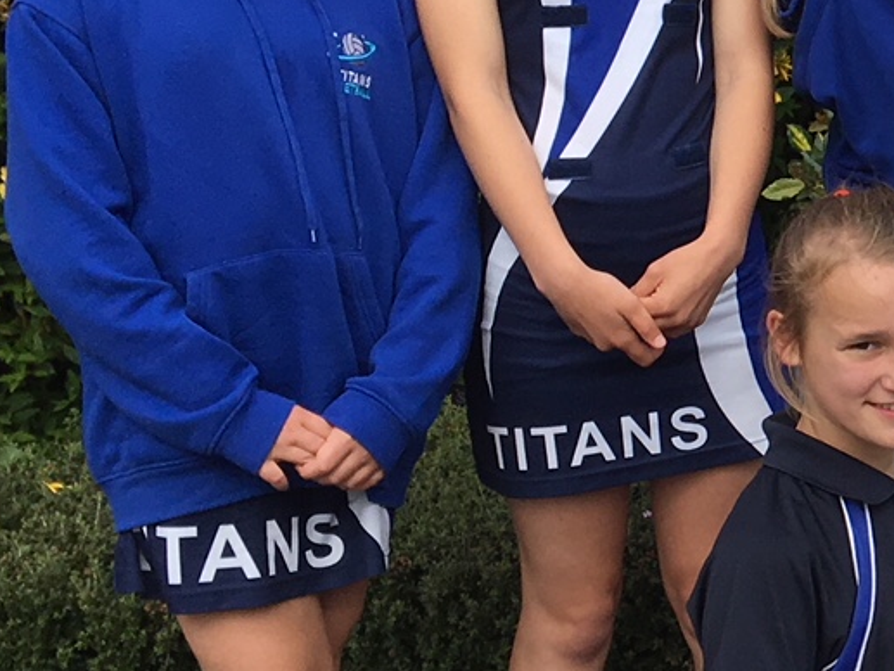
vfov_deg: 13.1
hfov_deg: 15.5
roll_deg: +0.4
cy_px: 221
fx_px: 2919
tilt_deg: -9.7
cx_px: 1497
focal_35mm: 113
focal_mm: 4.15
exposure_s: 1/1148
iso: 25
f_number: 2.2
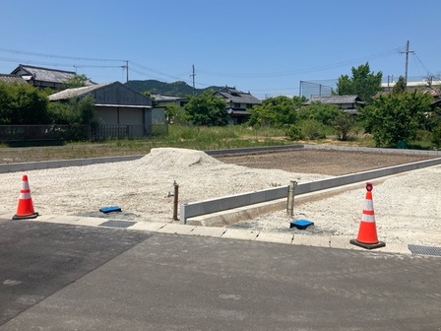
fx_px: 382
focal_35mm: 30
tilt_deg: -4.0
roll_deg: -0.2
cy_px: 156
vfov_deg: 46.8
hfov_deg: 60.0
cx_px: 227
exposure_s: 1/3040
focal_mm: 3.99
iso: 32
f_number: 1.8
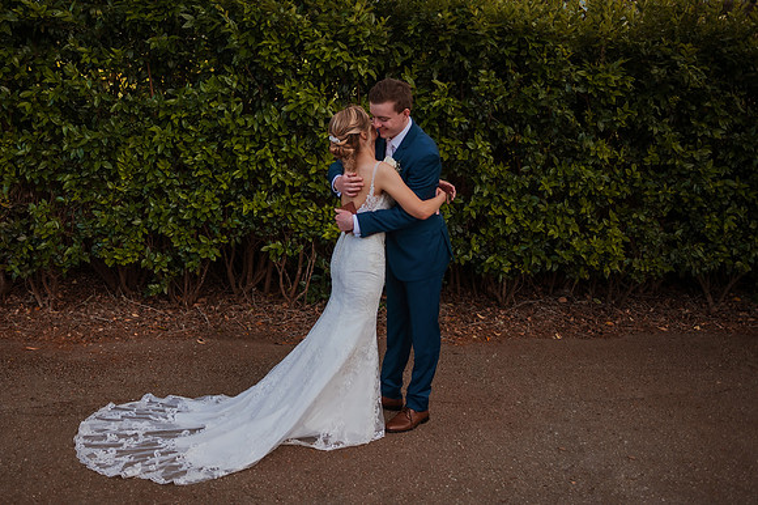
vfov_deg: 38.0
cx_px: 303
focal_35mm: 35
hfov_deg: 54.4
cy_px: 213
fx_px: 731
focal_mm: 28
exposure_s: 1/640
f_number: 2.8
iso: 500
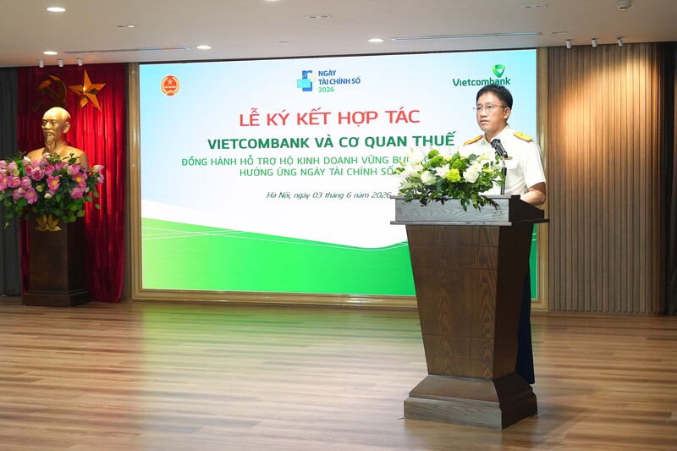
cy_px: 226
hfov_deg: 41.1
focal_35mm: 48
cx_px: 338
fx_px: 902
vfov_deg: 28.1
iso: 1000
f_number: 2.8
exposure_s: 1/320
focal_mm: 32
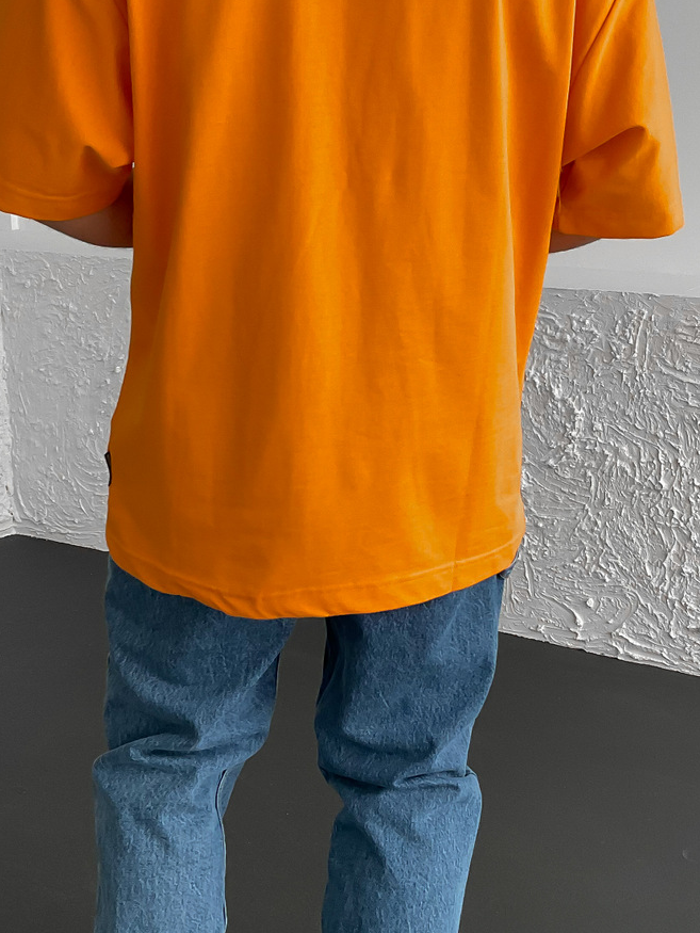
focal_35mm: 53
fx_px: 1428
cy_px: 438
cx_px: 372
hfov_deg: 27.5
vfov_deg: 36.1
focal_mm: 3
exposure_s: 1/120
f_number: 1.8
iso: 50
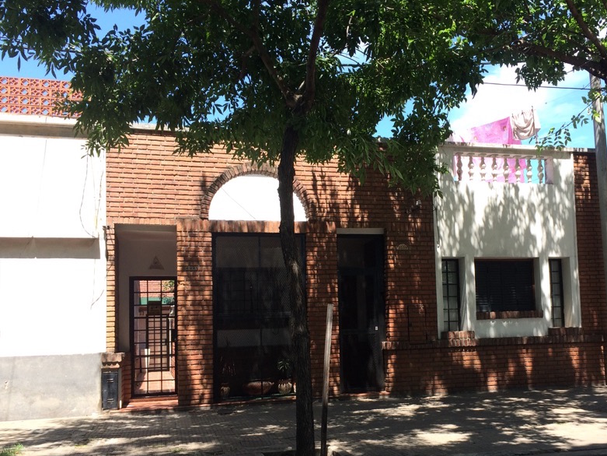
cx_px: 373
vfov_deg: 37.5
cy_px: 283
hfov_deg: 48.6
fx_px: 666
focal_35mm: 38
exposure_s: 1/631
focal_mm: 4.15
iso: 32
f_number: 2.2
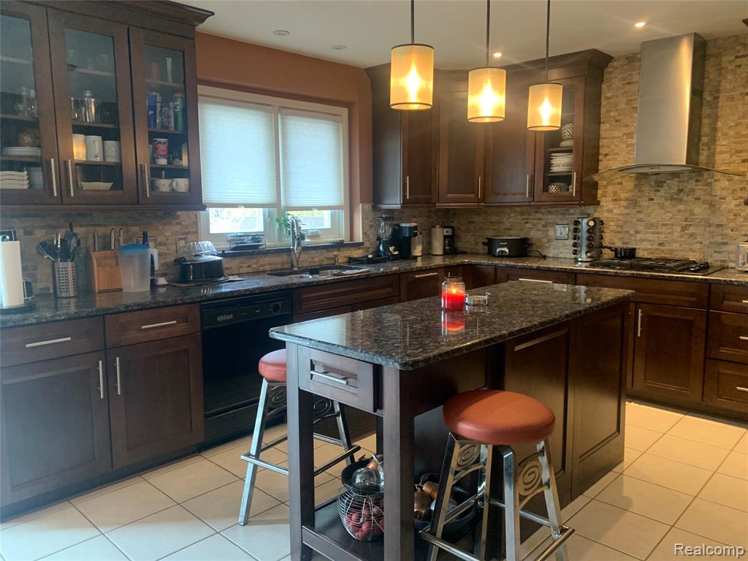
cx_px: 374
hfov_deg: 67.3
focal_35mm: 26
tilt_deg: -8.1
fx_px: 562
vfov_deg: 53.1
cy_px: 280
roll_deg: +0.0
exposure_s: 1/60
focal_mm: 4.25
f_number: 1.8
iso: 320
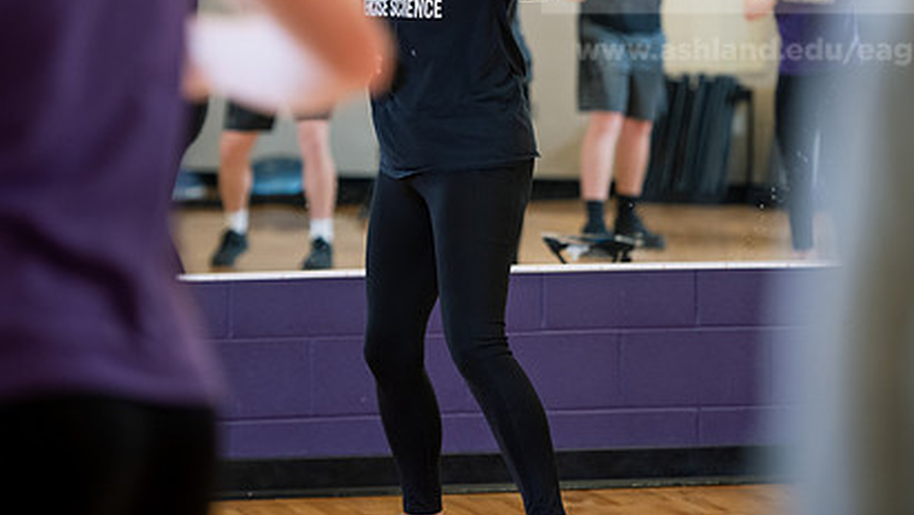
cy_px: 97
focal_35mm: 199
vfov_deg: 6.1
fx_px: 4824
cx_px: 475
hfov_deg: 10.8
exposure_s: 1/200
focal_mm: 135
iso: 800
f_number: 3.2
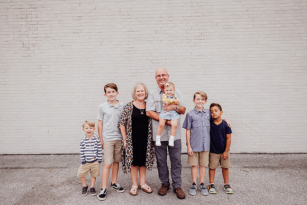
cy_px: 113
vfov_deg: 48.5
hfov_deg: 68.1
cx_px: 148
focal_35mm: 27
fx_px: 227
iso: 200
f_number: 2.5
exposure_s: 1/200
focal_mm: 24
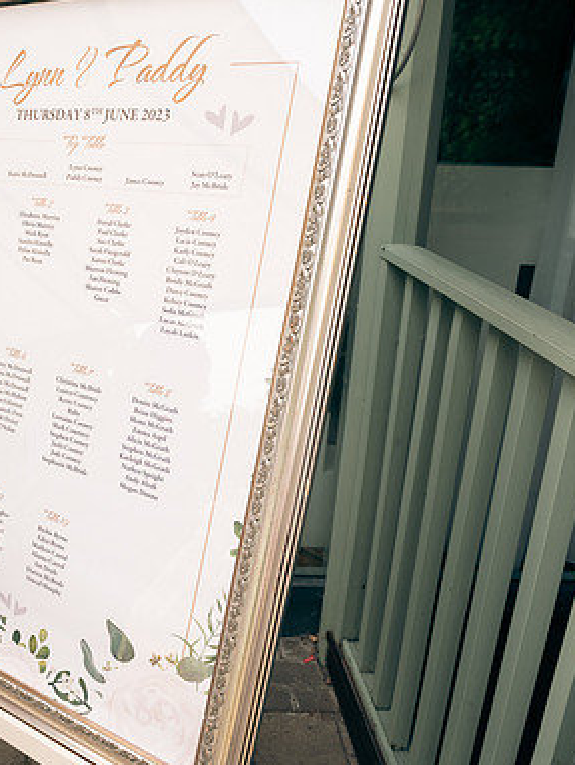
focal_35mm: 35
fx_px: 774
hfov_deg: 38.7
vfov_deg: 52.6
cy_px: 386
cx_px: 90
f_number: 5
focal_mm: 24
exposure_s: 1/200
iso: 100
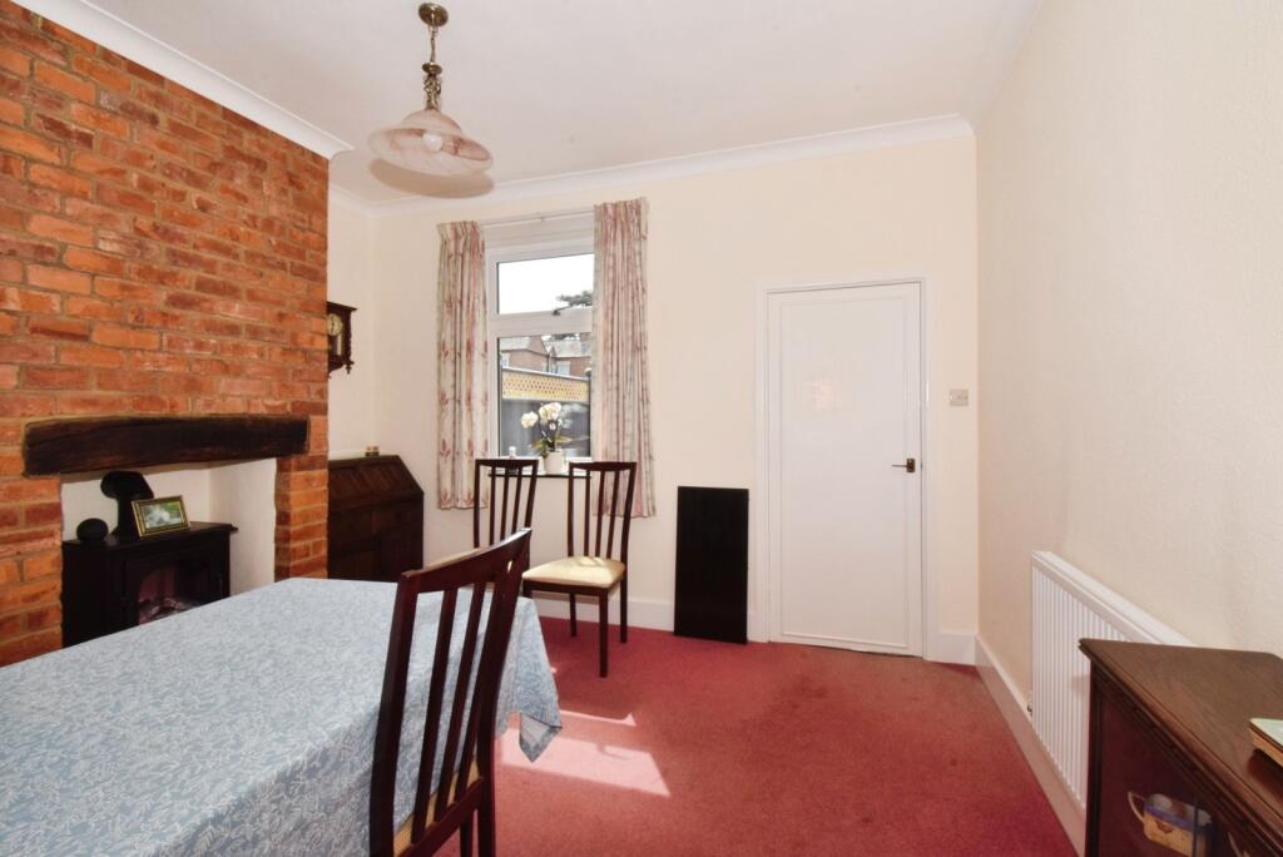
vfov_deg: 77.4
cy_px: 428
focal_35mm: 15
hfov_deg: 100.4
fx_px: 535
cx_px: 642
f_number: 22
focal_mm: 10
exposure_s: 1/60
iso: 1000
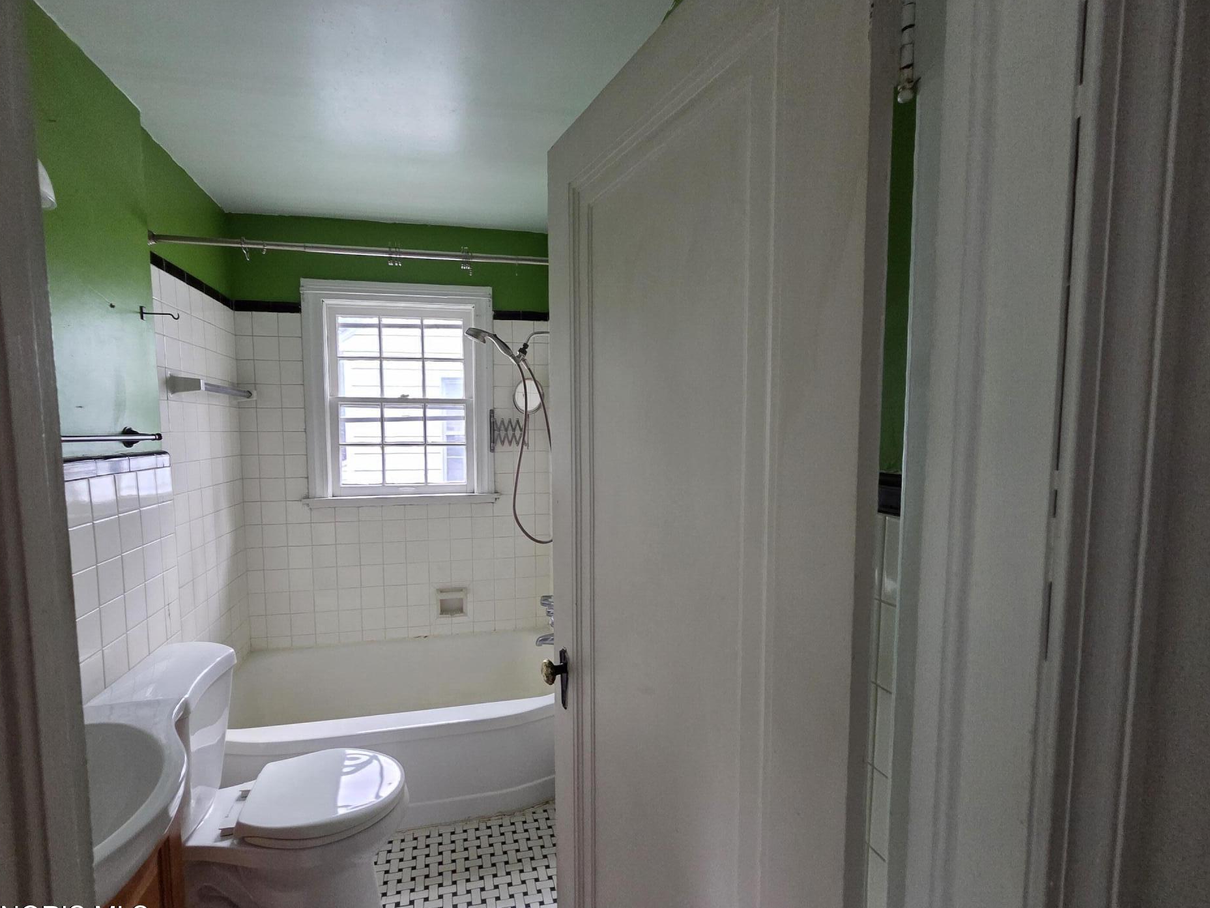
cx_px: 559
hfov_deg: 101.9
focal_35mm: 14
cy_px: 473
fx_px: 489
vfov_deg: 85.6
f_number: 2.2
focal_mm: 2.2
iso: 640
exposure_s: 1/60
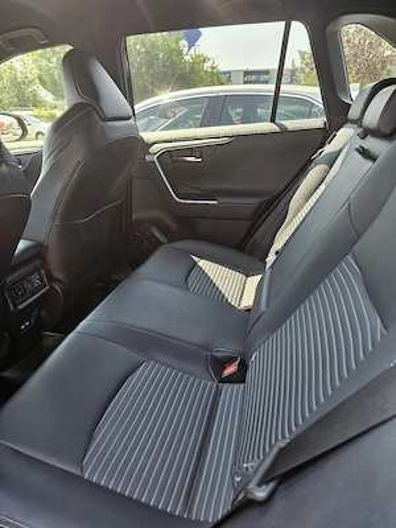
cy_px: 264
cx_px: 198
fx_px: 351
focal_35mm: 23
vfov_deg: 73.9
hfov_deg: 58.9
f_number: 1.7
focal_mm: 6.3
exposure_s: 1/182
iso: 80
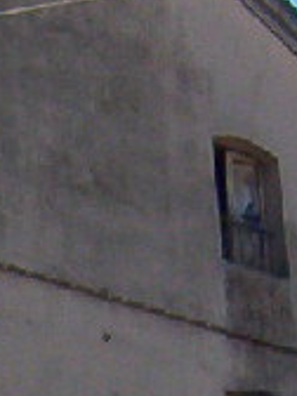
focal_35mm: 254
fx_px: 2906
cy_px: 549
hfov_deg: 5.8
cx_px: -196
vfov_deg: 7.7
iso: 100
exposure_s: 1/464
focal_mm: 5.54
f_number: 5.24
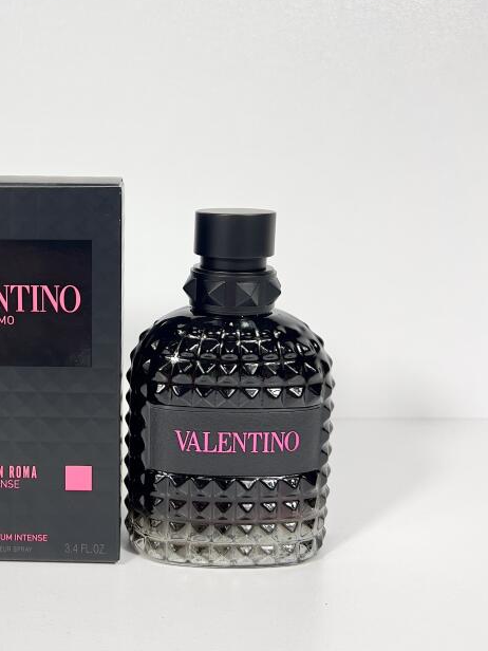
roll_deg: -0.2
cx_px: 83
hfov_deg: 31.2
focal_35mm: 45
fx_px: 846
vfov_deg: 42.1
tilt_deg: -10.4
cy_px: 311
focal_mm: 5.7
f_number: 1.5
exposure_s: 1/217
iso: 50
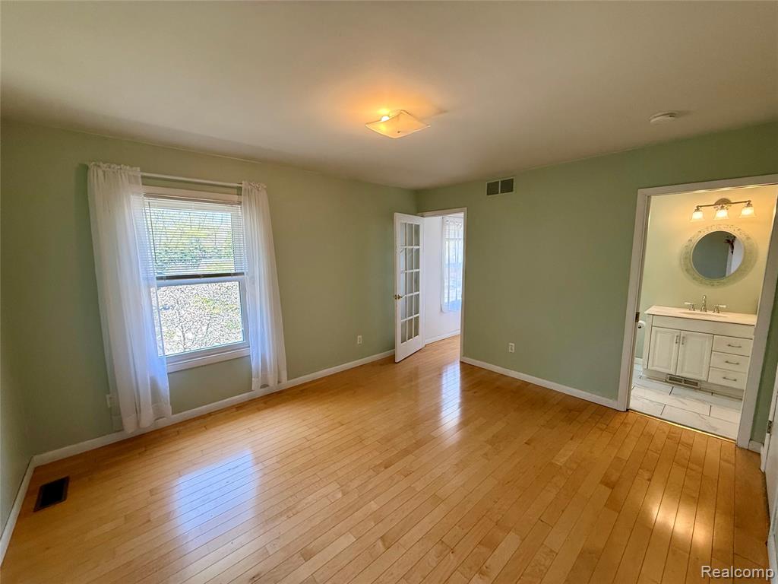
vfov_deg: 85.7
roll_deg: +0.1
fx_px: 315
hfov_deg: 102.1
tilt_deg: -6.7
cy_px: 292
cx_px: 389
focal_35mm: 14
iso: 200
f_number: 2.2
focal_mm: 2.22
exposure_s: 1/120
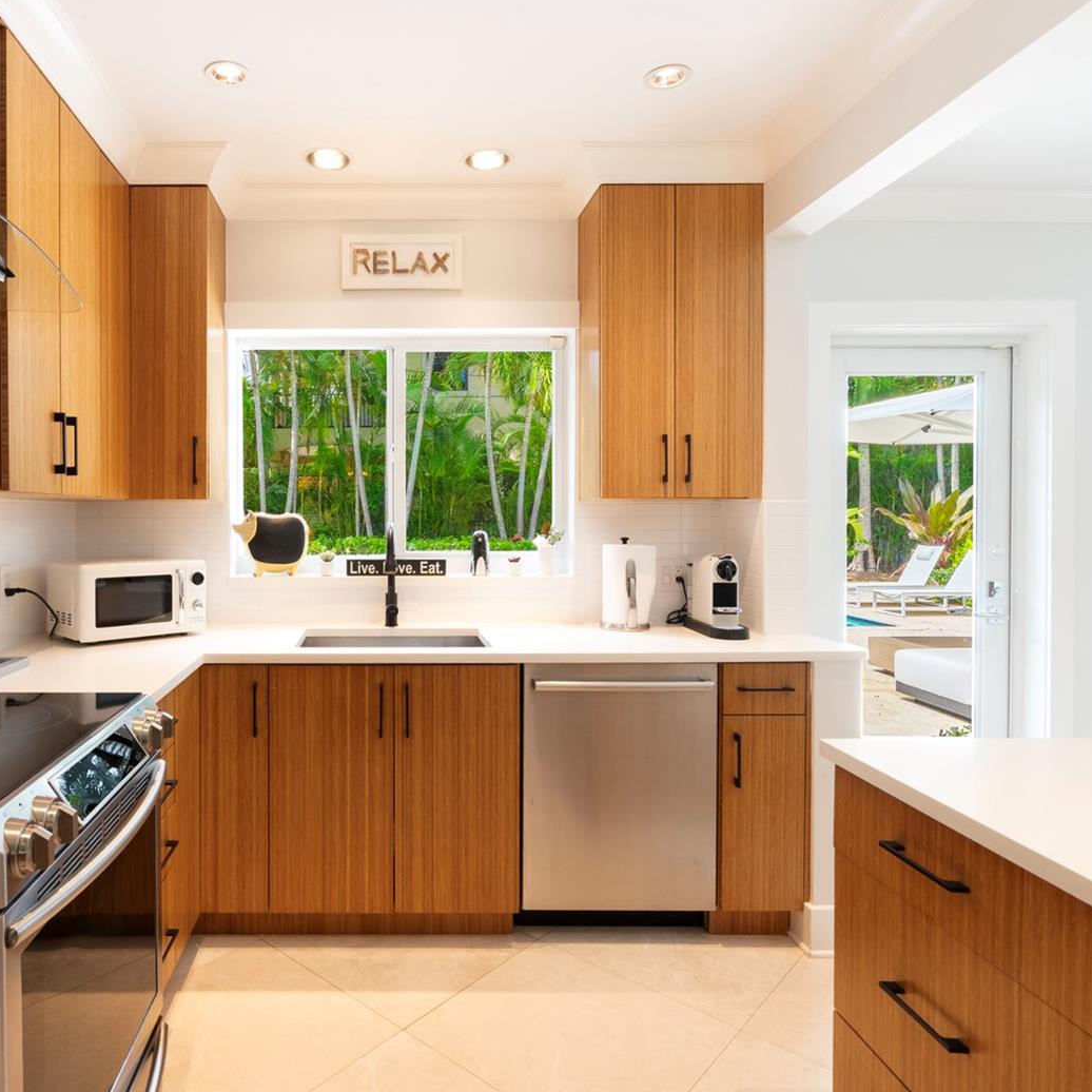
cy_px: 541
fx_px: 773
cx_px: 382
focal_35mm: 22
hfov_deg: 68.9
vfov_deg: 70.5
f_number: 9
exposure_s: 1/200
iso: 250
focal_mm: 11
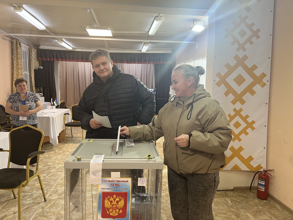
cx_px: 146
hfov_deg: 67.3
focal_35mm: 26
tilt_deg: -6.0
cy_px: 110
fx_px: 220
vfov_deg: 53.1
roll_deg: -0.8
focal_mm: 5.1
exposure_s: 1/50
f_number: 1.6
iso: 64
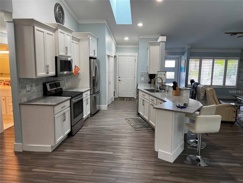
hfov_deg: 67.3
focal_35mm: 26
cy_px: 92
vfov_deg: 53.1
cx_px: 122
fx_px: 183
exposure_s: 1/60
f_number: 1.5
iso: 80
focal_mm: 5.7
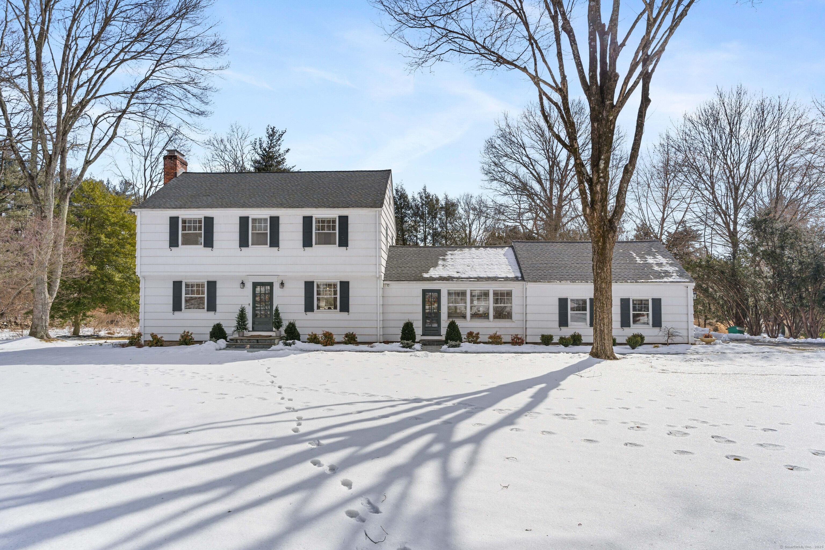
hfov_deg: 78.6
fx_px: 504
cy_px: 275
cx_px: 412
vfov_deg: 57.2
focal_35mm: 22
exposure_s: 1/800
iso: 160
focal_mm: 22
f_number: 8
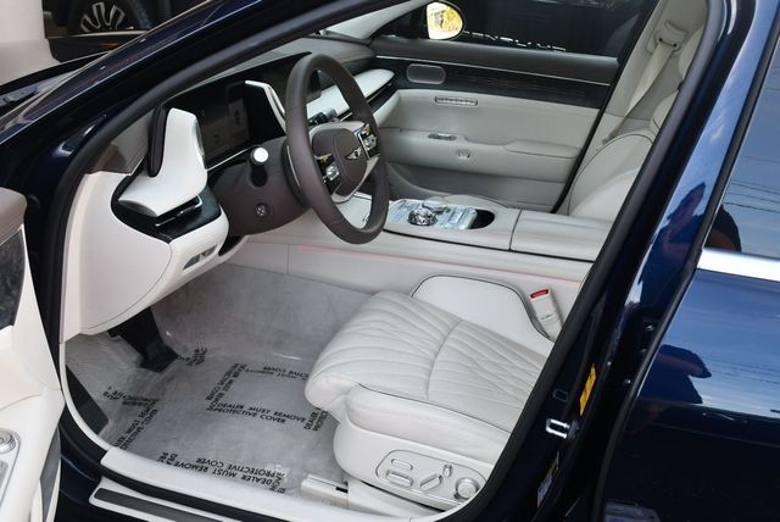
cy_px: 261
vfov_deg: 36.9
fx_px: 781
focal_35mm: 36
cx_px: 390
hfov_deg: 53.1
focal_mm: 18
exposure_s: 1/250
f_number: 5
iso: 400
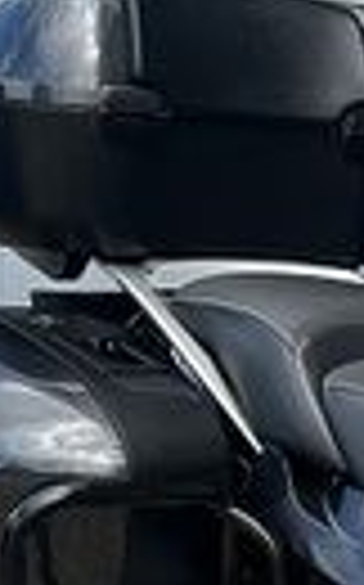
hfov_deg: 8.9
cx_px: 813
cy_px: 558
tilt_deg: -5.9
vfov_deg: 15.2
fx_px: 2163
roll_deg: -1.8
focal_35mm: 136
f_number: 1.5
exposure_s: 1/753
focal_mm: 5.7
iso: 50
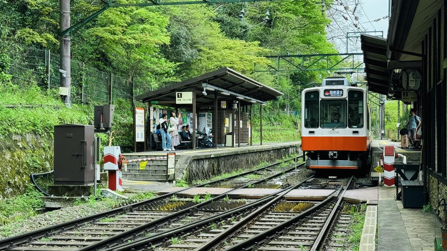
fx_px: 628
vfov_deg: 22.6
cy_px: 135
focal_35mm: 53
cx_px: 223
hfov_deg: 39.2
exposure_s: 1/460
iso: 64
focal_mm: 6.76
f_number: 1.78
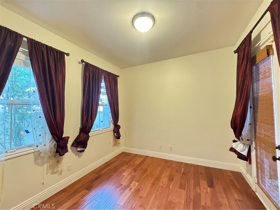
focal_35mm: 14
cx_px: 140
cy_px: 105
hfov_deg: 102.1
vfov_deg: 85.7
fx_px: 113
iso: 1600
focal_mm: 2.22
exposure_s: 1/40
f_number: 2.2
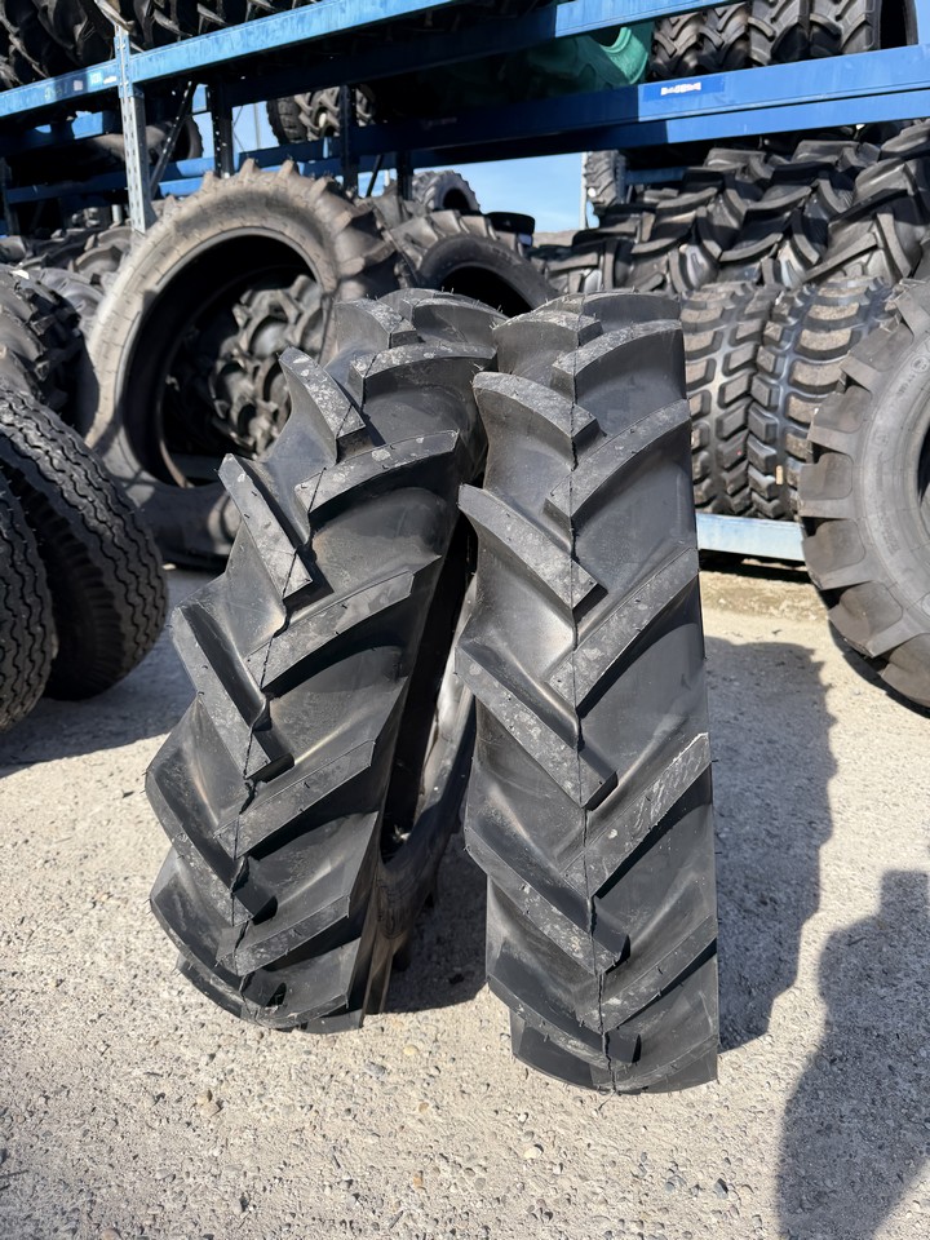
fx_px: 860
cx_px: 465
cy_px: 620
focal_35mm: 24
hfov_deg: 56.8
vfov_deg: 71.6
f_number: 1.78
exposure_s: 1/1949
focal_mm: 6.76
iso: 80
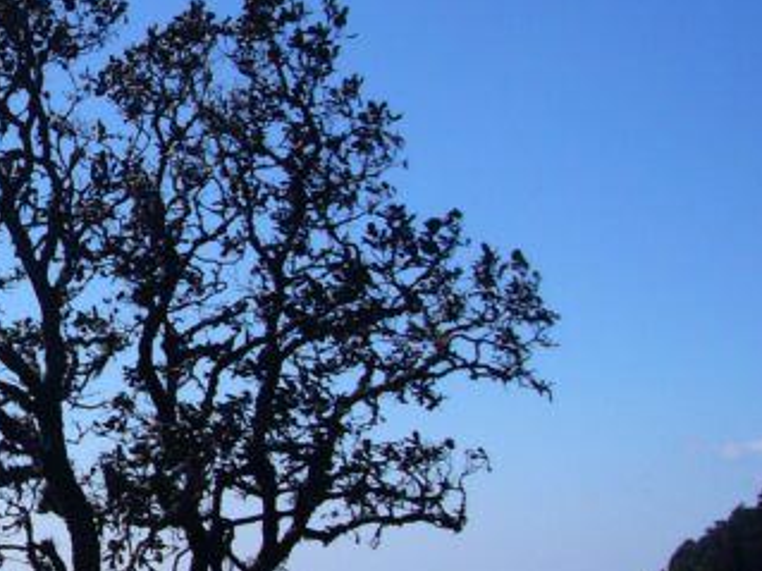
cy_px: 358
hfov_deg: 16.7
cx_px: -413
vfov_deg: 13.9
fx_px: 2332
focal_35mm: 106
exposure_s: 1/400
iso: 80
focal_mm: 5.4
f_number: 6.3
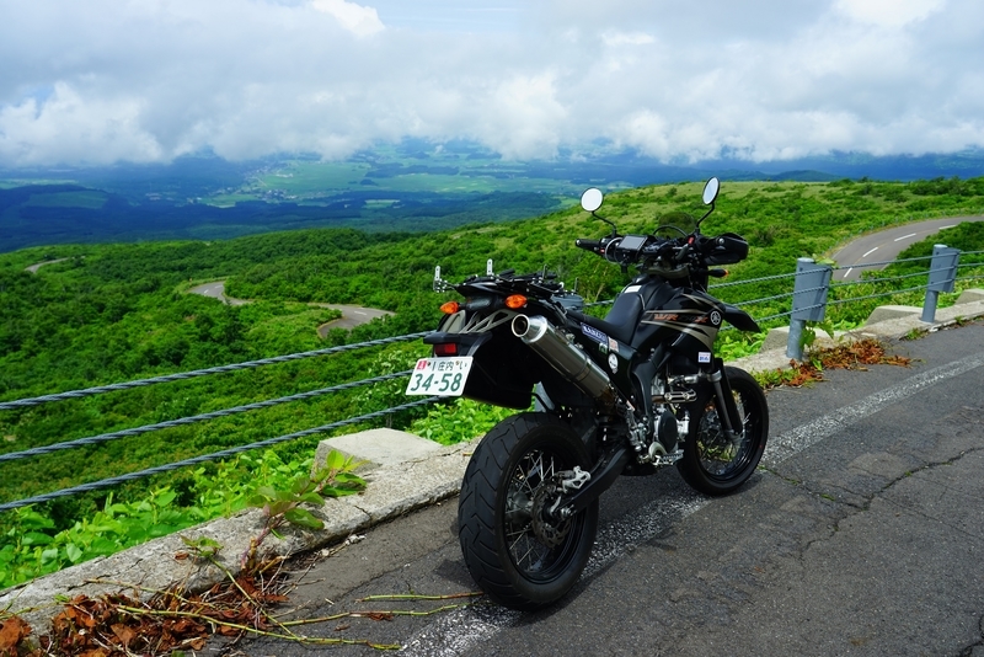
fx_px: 820
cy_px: 328
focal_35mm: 30
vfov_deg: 43.6
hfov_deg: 61.9
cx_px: 492
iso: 100
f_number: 8
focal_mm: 30
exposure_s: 1/350
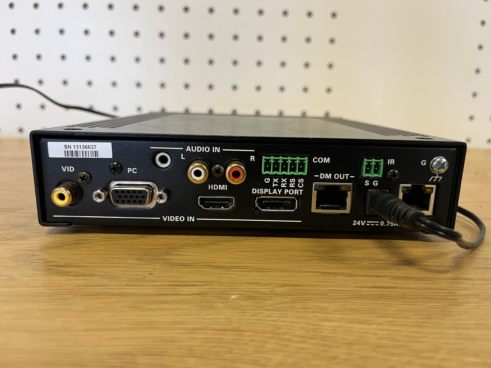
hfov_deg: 67.3
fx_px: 369
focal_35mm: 26
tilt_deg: -13.3
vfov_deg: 53.1
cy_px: 184
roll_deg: -1.8
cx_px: 246
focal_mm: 5.1
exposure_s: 1/50
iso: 100
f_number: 1.6
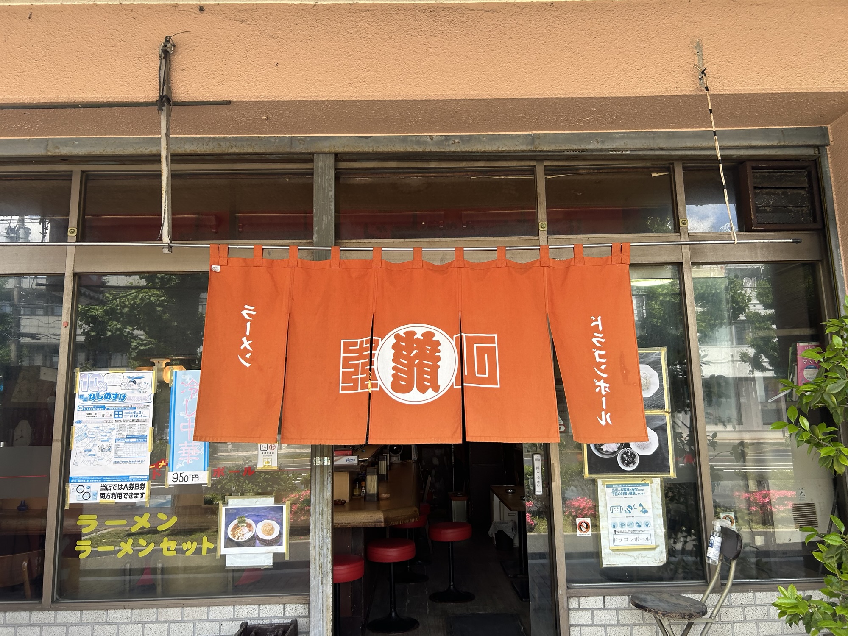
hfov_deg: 67.3
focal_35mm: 26
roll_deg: +1.1
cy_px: 318
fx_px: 637
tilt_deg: +14.8
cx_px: 424
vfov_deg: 53.1
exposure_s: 1/349
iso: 50
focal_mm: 5.7
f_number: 1.5
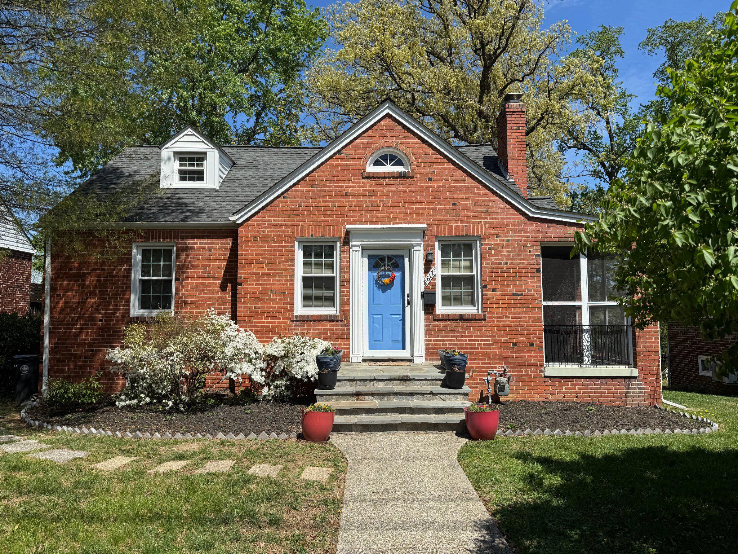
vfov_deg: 56.8
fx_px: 512
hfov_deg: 71.6
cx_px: 369
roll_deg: +0.1
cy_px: 277
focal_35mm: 24
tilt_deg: +4.4
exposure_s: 1/4950
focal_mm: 6.76
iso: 80
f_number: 1.78
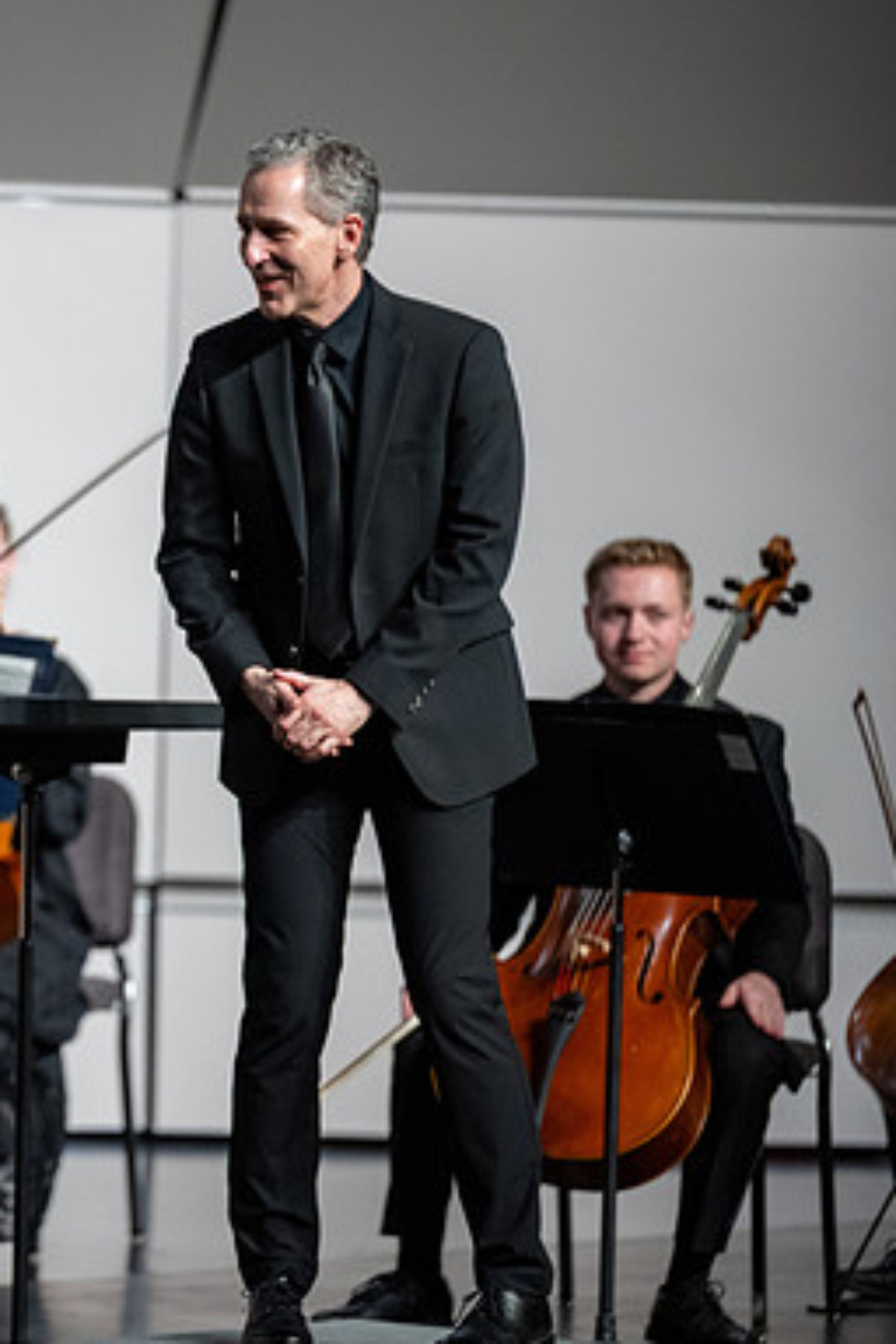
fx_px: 11274
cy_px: 674
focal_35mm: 302
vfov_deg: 6.8
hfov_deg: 4.5
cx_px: -94
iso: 1600
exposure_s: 1/400
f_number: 2.8
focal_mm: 200
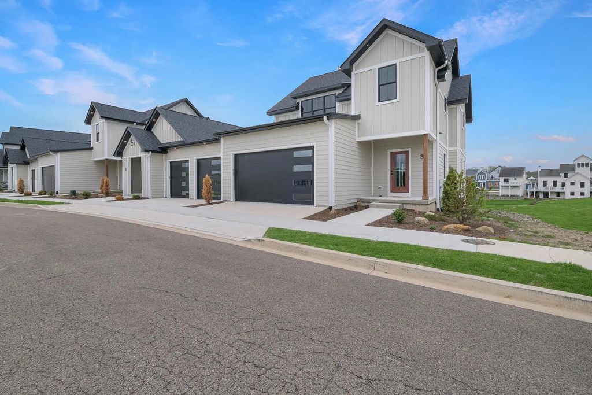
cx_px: 296
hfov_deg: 100.4
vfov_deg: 77.3
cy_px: 198
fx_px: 247
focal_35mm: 15
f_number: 13
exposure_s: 1/30
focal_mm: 10
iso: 160
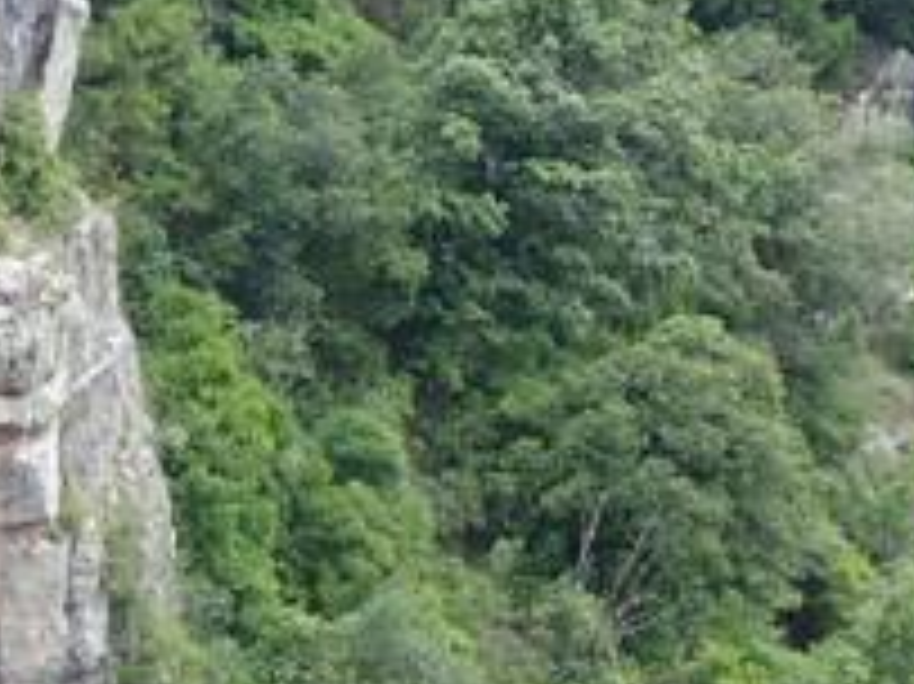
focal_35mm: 150
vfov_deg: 9.9
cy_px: 360
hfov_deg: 12.4
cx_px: -531
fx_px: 3958
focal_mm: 6.86
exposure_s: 1/160
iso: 100
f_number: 3.5
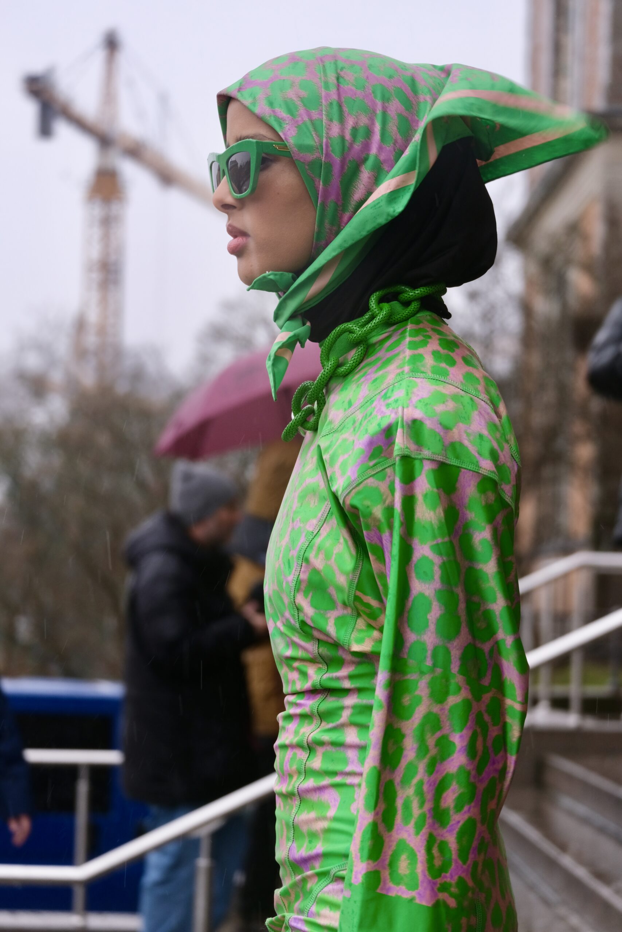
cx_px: 311
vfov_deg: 19.1
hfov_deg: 12.8
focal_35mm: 107
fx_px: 2772
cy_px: 466
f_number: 5
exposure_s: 1/180
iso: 640
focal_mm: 71.1
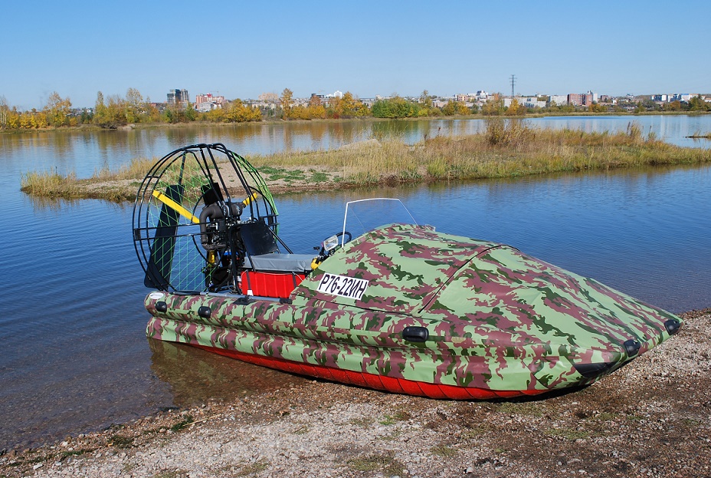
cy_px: 239
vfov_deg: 37.0
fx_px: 712
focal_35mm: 36
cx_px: 356
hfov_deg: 53.0
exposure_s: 1/250
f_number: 8
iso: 100
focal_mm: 24
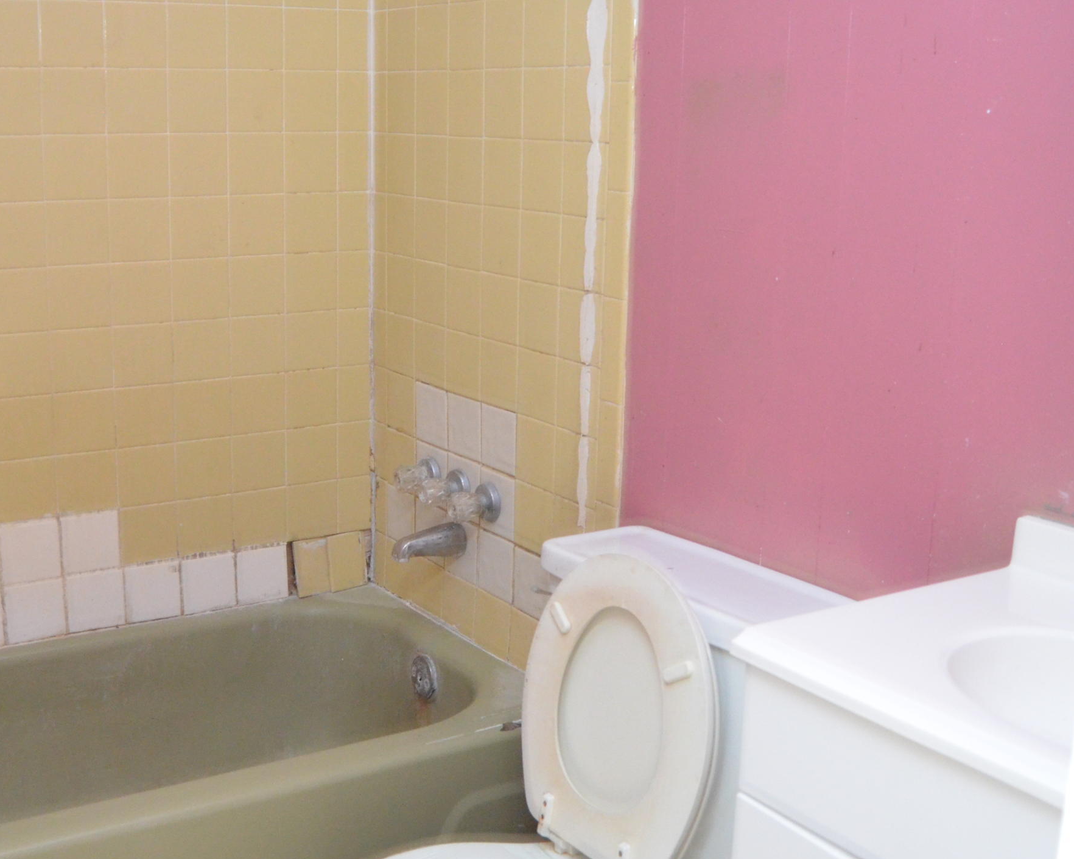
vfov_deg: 34.9
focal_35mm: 43
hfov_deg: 42.4
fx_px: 1367
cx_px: 376
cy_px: 425
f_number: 3.5
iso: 3200
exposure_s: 1/5
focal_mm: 18
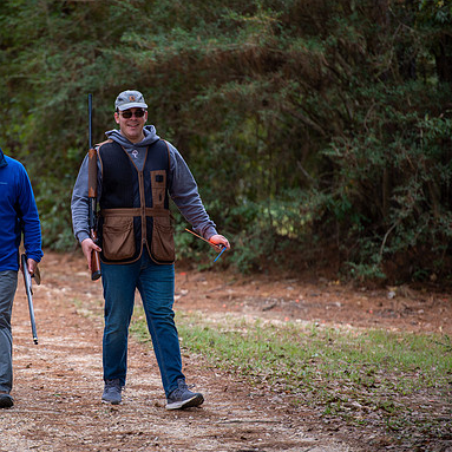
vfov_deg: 6.8
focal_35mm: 257
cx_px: 114
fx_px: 3797
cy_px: 225
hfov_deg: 6.8
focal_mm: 200
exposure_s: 1/250
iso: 320
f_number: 3.2
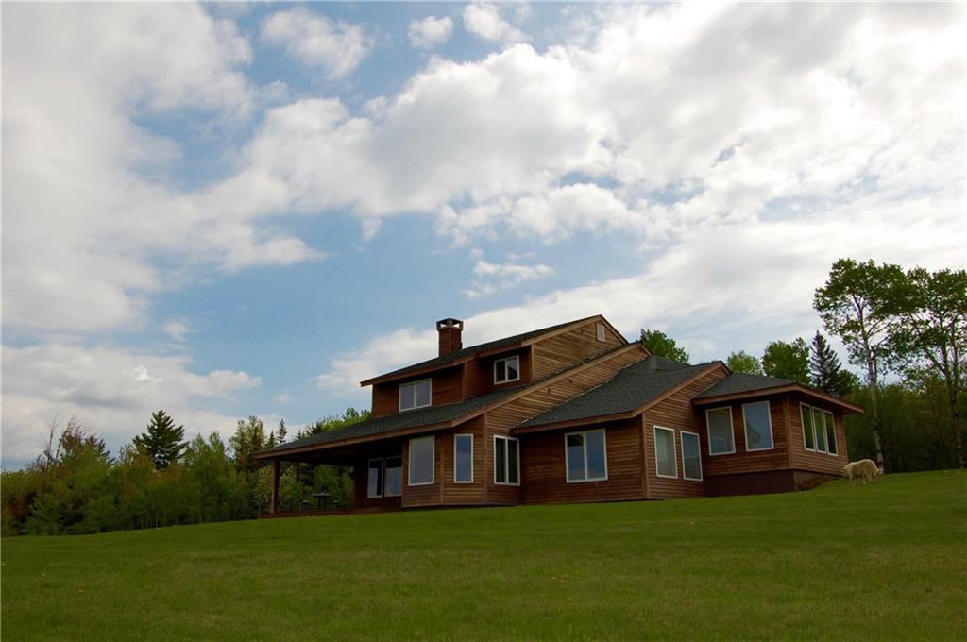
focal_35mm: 27
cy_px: 321
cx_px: 484
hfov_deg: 67.4
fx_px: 724
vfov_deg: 47.8
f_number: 10
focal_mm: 18
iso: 200
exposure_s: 1/500
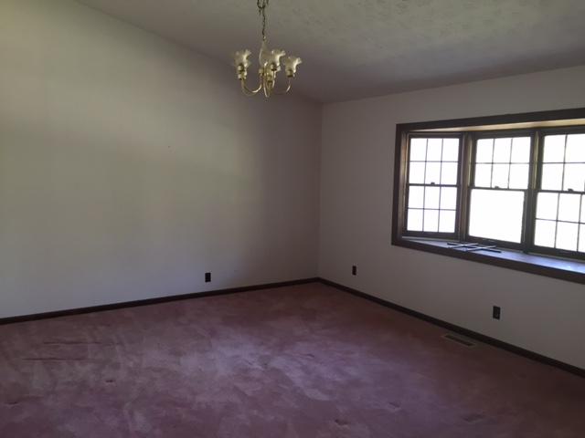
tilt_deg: -8.9
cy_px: 219
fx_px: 490
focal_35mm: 29
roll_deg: -2.5
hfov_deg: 61.7
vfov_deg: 48.2
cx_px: 292
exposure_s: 1/30
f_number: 2.2
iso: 64
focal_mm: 4.15
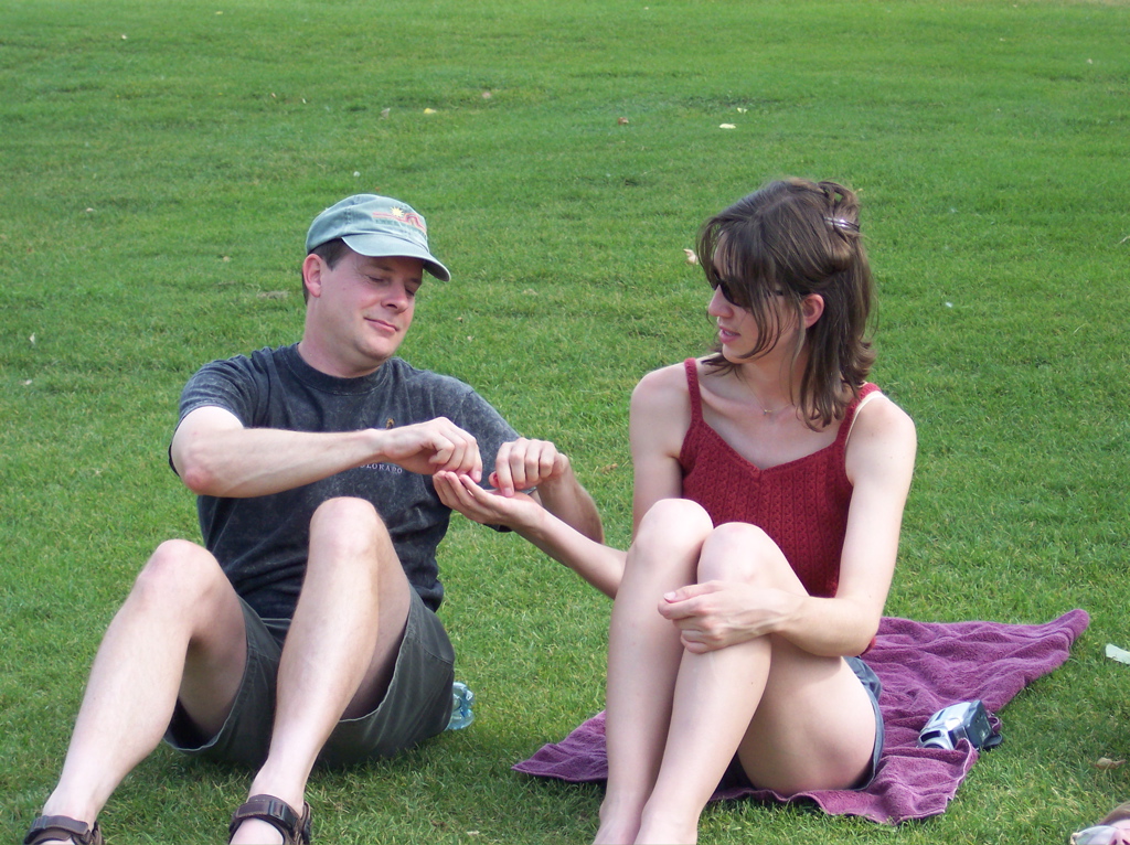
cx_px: 565
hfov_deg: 19.5
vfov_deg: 14.6
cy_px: 422
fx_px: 3294
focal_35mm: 101
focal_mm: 21.3
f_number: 4.8
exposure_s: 1/180
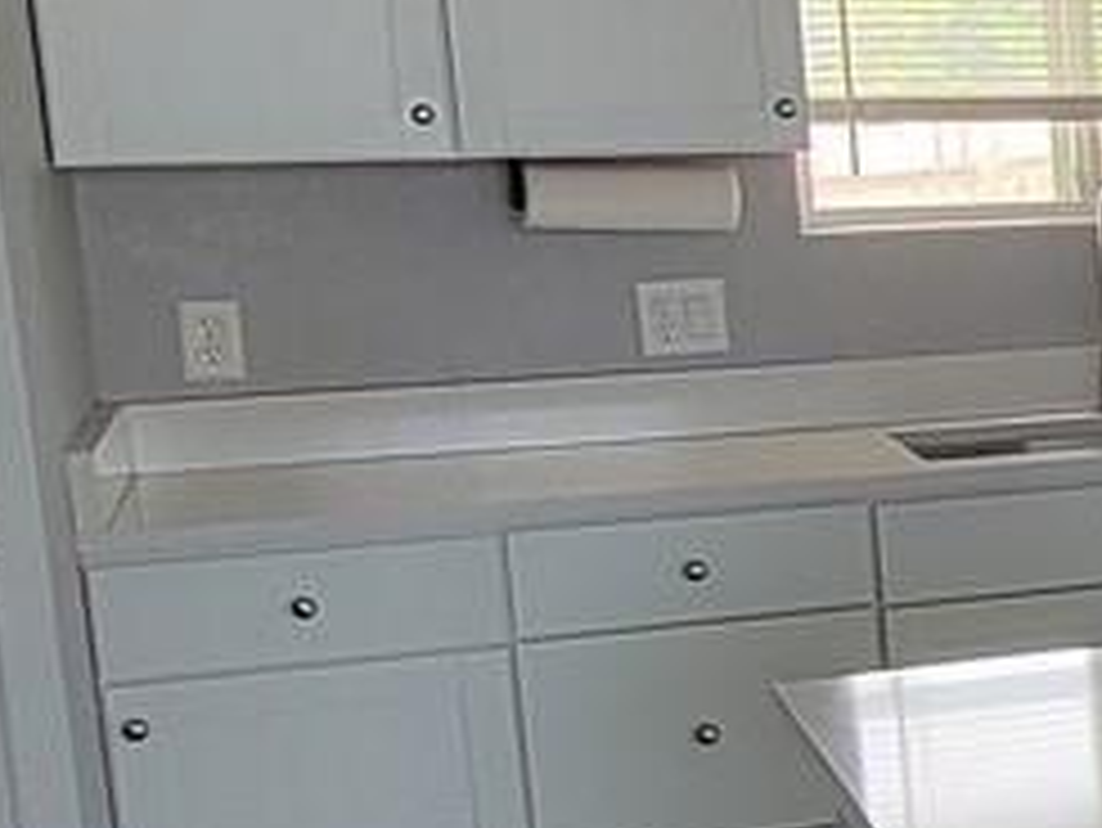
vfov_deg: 17.3
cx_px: 2343
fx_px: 2707
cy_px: 572
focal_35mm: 85
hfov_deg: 16.2
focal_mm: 2.2
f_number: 2.2
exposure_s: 1/60
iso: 200
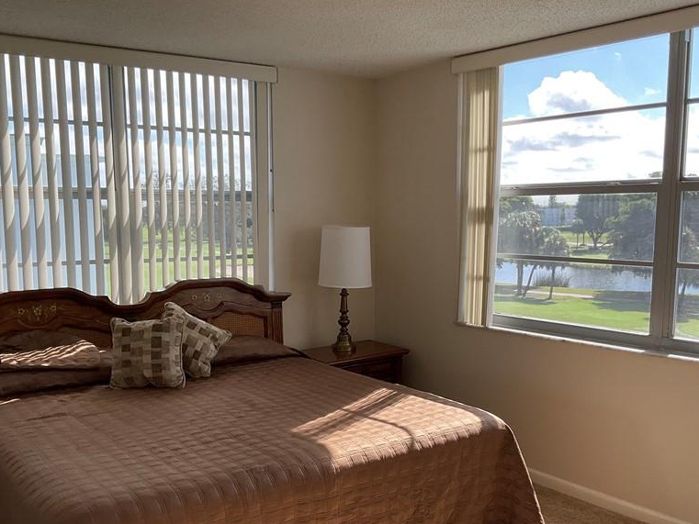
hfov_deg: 47.9
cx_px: 357
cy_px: 330
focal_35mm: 39
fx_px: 788
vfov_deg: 36.6
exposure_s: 1/312
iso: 16
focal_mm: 3
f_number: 1.8
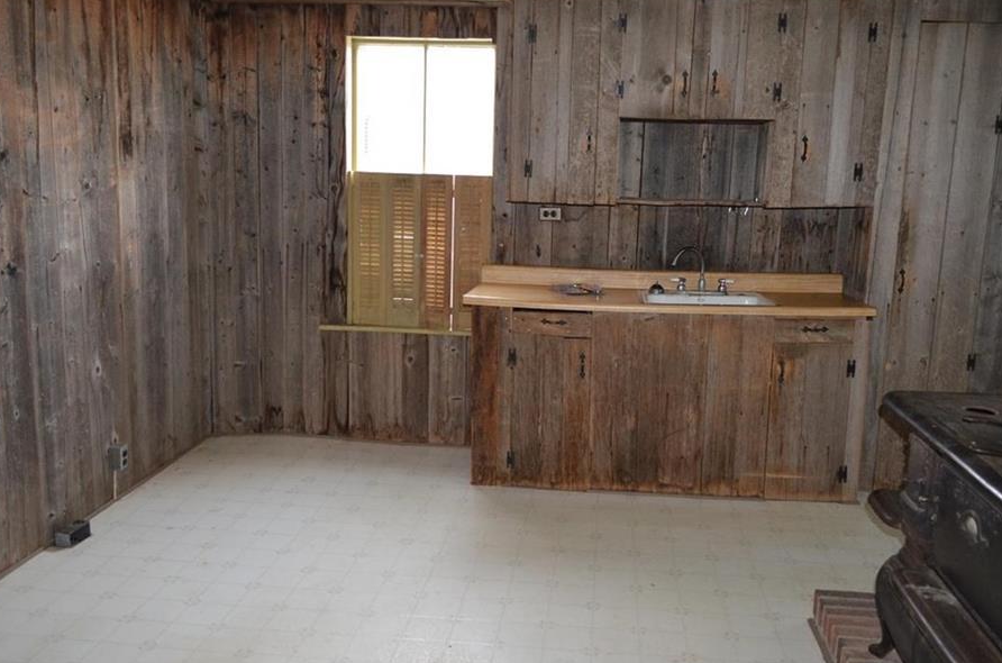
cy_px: 335
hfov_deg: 60.4
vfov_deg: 42.1
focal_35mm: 31
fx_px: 861
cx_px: 523
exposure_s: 1/60
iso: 1100
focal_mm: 18
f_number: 3.5
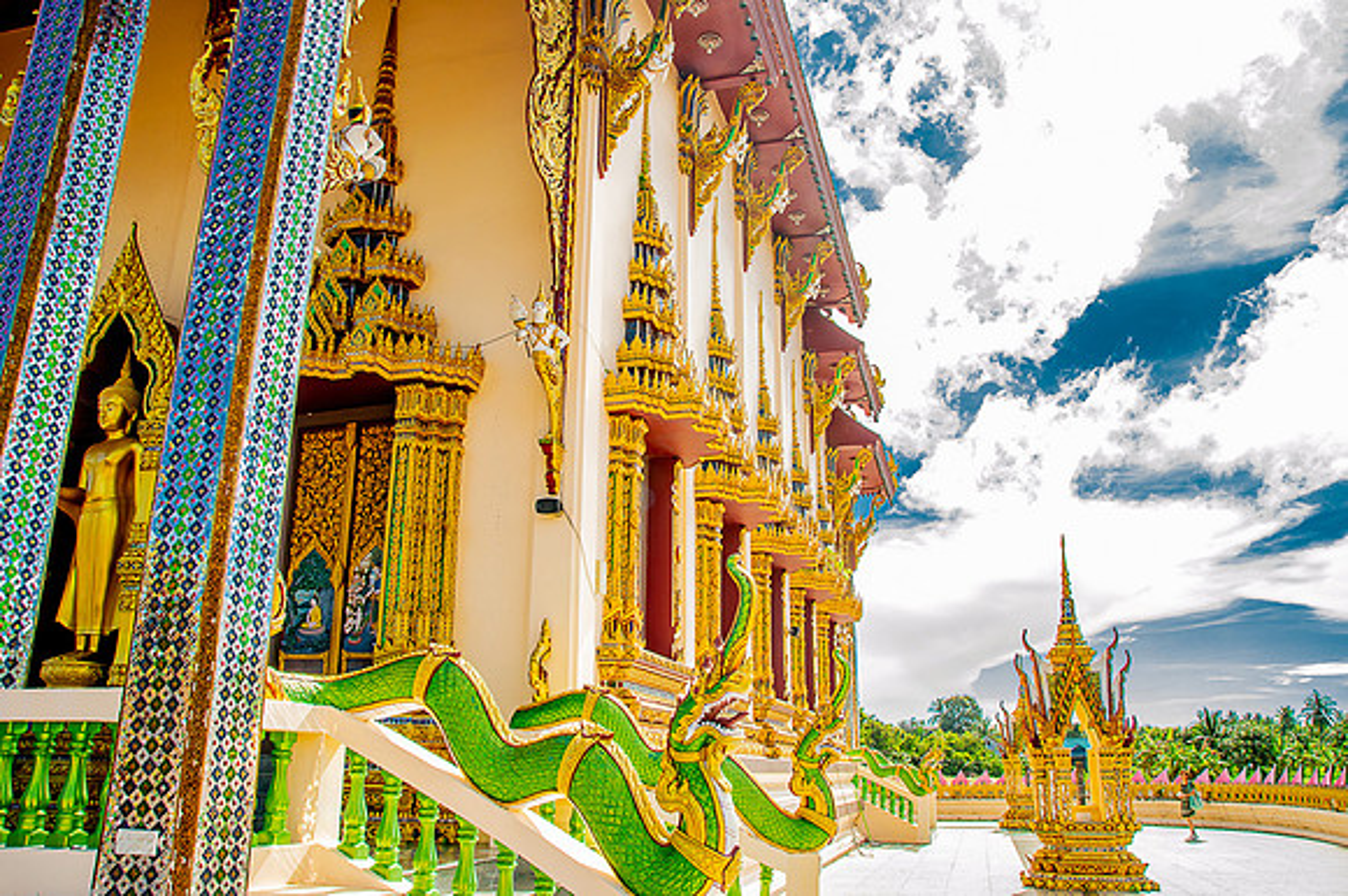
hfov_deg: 67.4
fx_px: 1010
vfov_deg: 47.9
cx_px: 674
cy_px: 448
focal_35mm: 27
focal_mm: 18
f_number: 8
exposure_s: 1/100
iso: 100
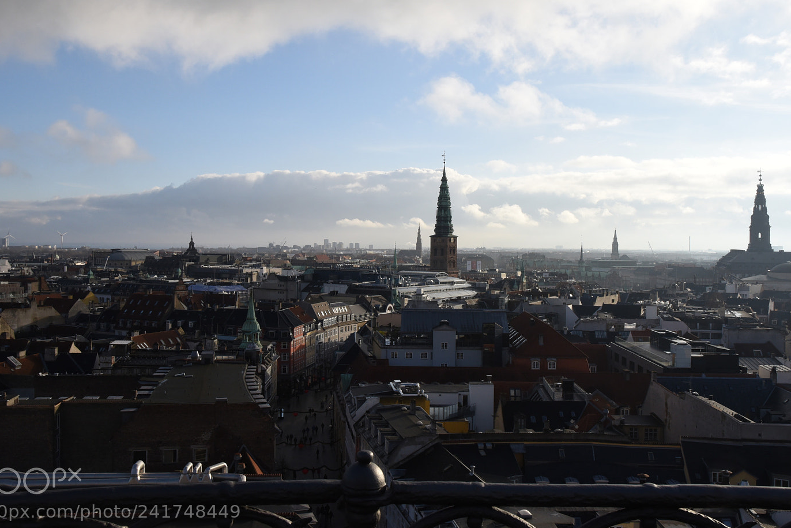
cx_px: 400
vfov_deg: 37.8
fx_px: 769
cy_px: 249
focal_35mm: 35
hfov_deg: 54.4
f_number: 16
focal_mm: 30
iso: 1000
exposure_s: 1/640
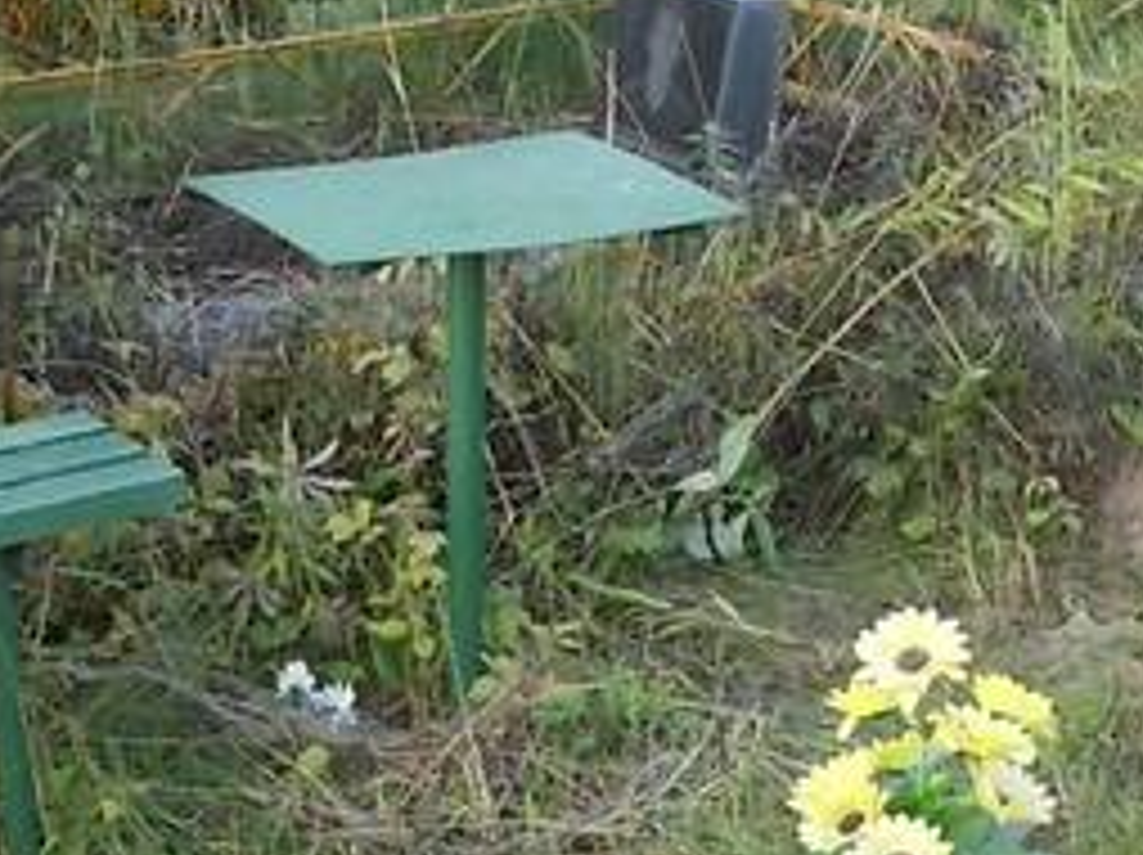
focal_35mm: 82
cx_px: 810
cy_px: 428
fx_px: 2705
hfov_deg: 23.7
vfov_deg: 18.0
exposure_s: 1/80
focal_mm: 4.6
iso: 80
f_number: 3.2
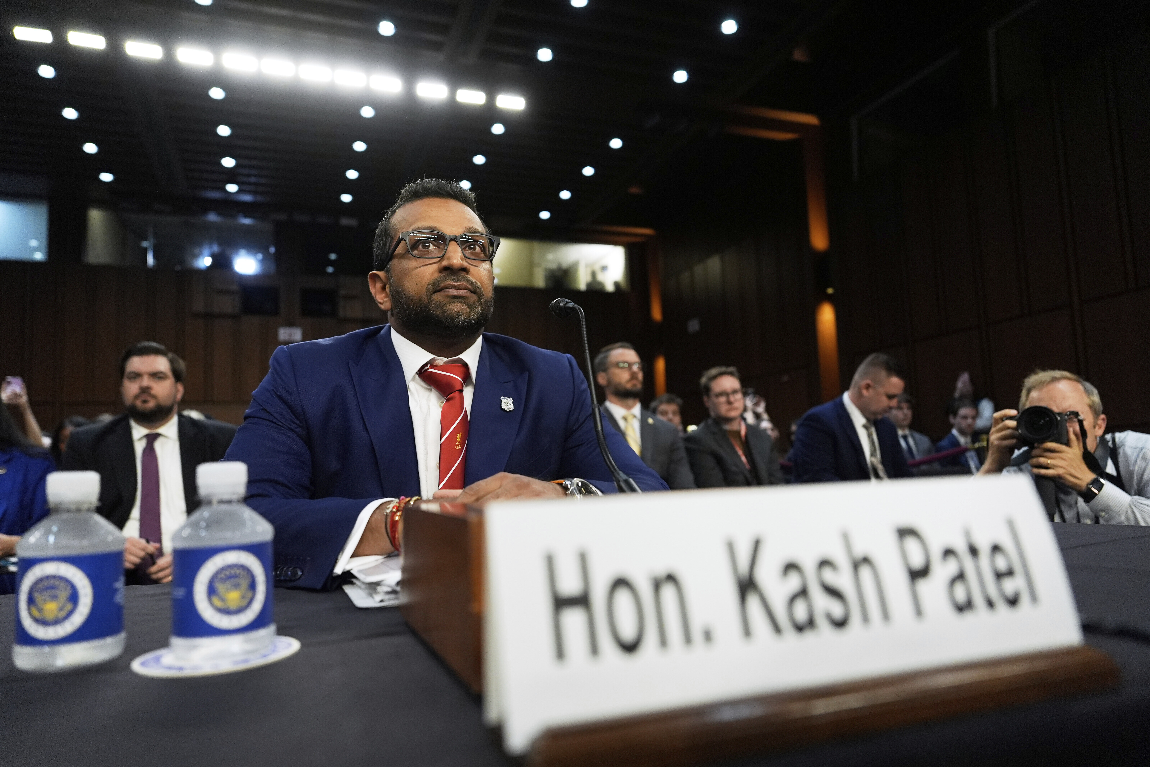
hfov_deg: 73.7
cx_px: 575
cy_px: 384
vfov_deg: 53.1
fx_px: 767
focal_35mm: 24
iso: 2000
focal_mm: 24
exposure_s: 1/500
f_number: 2.8
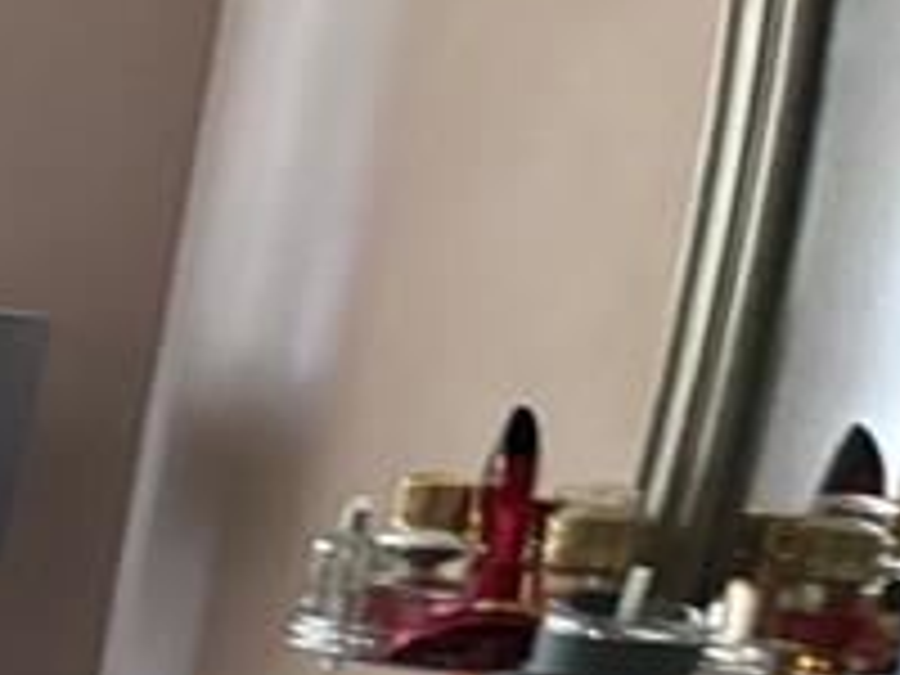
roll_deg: -1.8
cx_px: -1318
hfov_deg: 11.8
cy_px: 1460
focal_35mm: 133
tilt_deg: -16.1
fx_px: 3458
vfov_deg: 10.1
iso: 500
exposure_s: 1/30
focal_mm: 5.96
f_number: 1.6
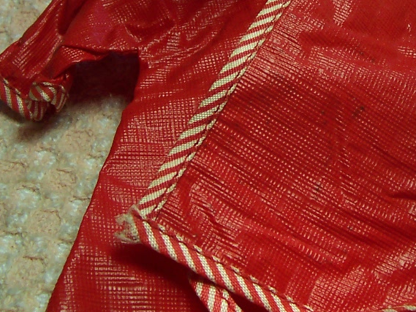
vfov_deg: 18.6
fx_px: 938
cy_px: 31
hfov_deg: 24.6
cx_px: 340
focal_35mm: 78
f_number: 2.8
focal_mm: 5.6
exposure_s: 1/90
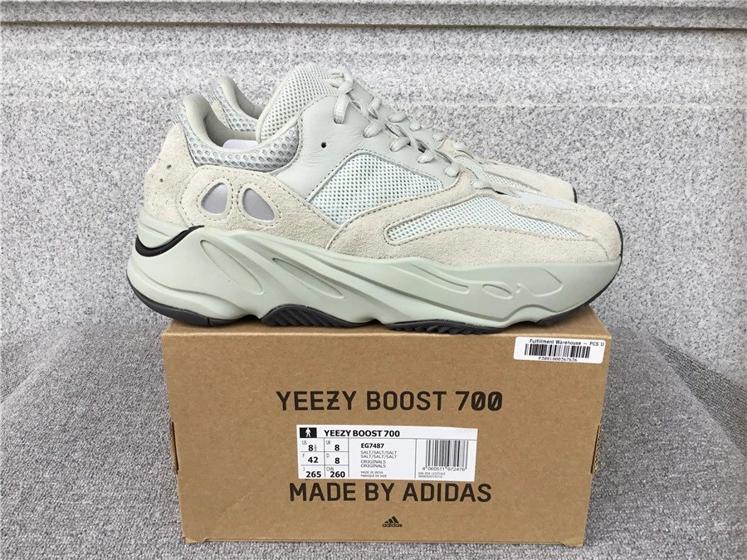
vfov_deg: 45.4
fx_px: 669
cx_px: 374
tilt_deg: -21.5
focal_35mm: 31
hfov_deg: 58.4
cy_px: 280
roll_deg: +0.1
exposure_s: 1/240
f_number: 2.4
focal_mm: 3.3
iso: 25
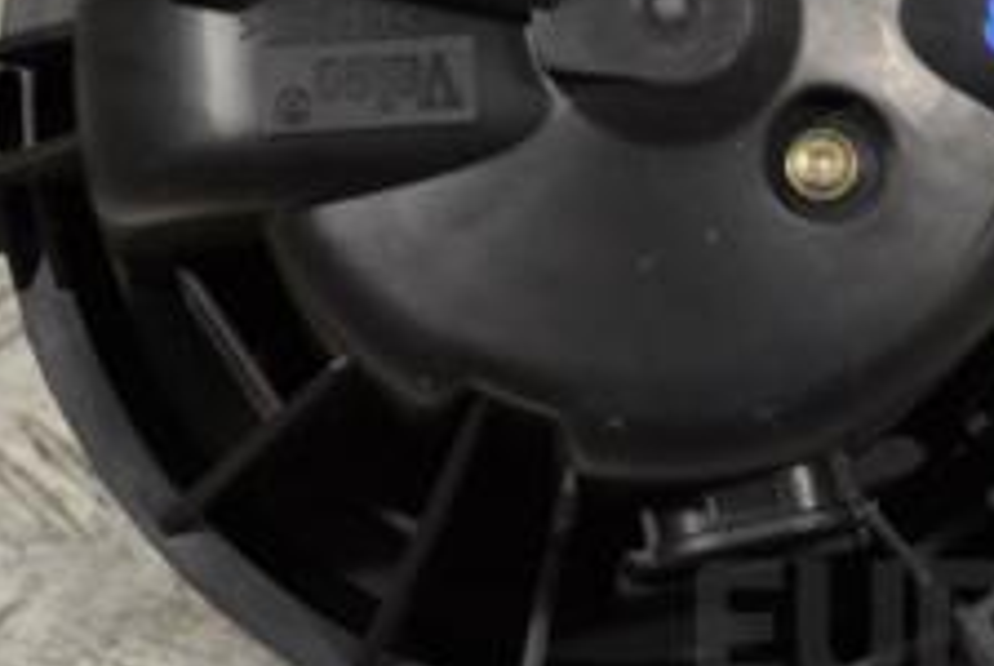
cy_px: 36
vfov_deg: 9.7
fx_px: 3880
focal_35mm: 140
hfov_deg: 14.6
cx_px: 612
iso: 125
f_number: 5
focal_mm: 35
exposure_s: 1/30
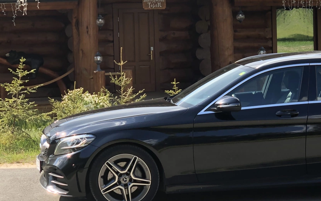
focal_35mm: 106
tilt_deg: -0.4
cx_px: 229
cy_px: 75
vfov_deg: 12.3
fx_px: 927
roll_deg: +0.6
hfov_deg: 19.5
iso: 16
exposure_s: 1/361
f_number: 2.4
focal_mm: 6
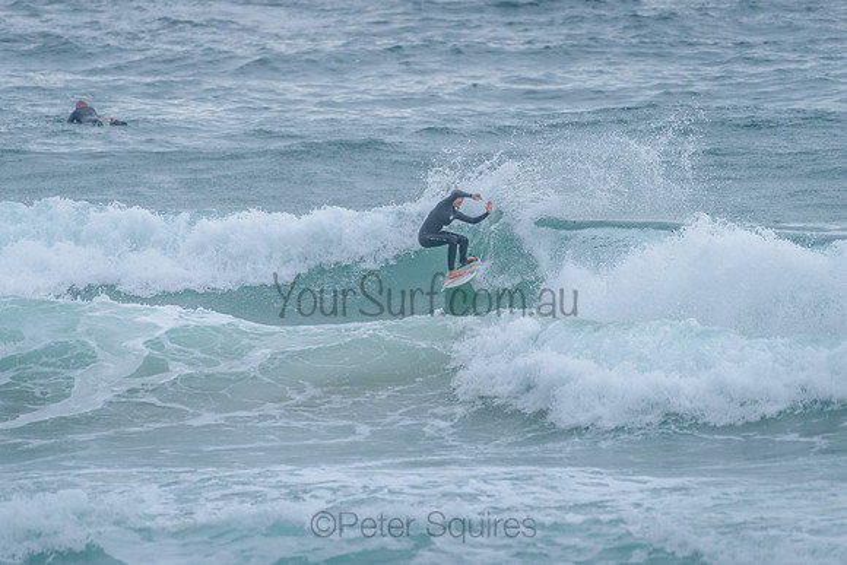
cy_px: 220
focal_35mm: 613
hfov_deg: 3.4
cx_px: 425
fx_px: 14420
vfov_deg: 2.2
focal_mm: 500
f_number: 5.6
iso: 720
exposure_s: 1/1250
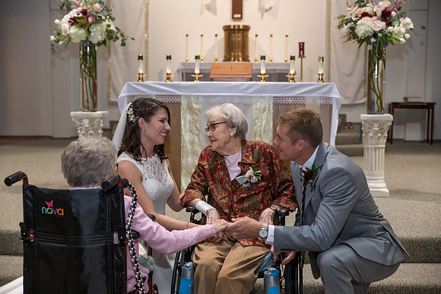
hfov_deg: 34.5
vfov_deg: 23.4
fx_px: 711
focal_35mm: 58
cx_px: 220
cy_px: 147
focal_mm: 58
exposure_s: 1/320
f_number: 4.5
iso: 640
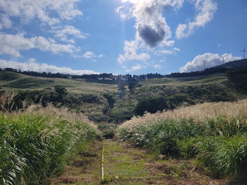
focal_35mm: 26
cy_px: 92
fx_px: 185
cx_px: 124
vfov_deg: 53.1
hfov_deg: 67.3
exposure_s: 1/7973
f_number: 1.8
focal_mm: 5.4
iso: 40
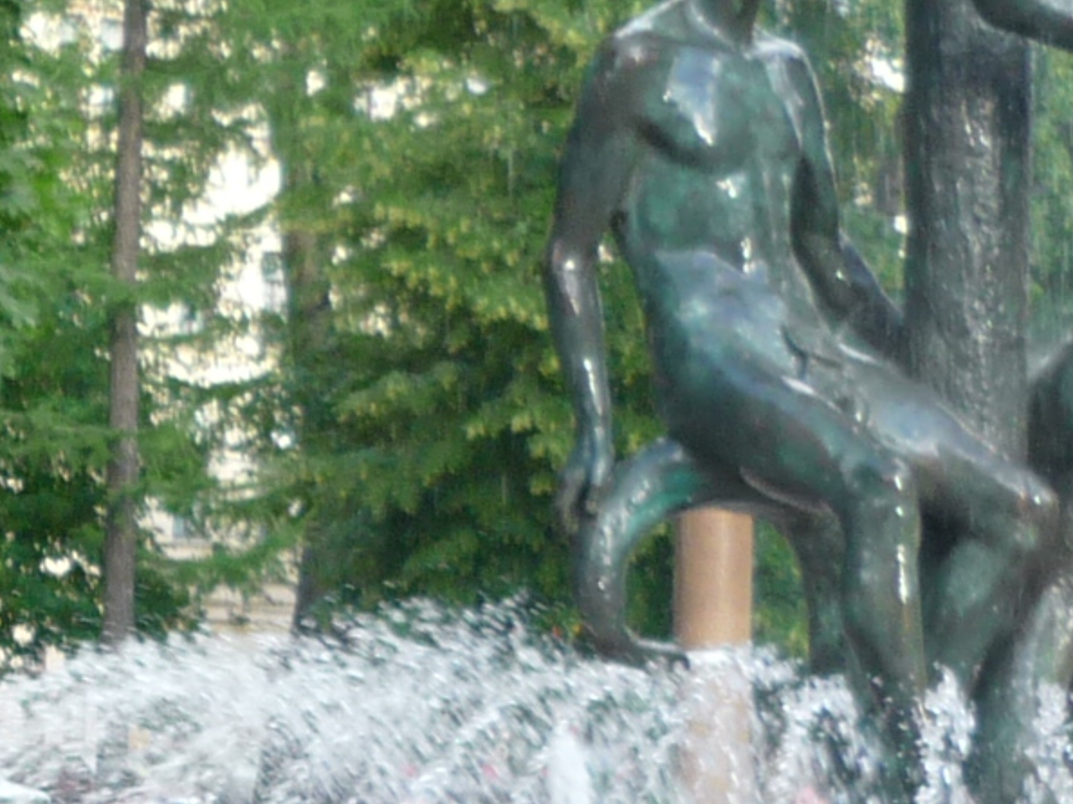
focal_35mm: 142
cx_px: -350
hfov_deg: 13.4
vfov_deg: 10.4
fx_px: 4401
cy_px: 714
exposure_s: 1/125
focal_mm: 5.5
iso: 100
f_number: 2.8
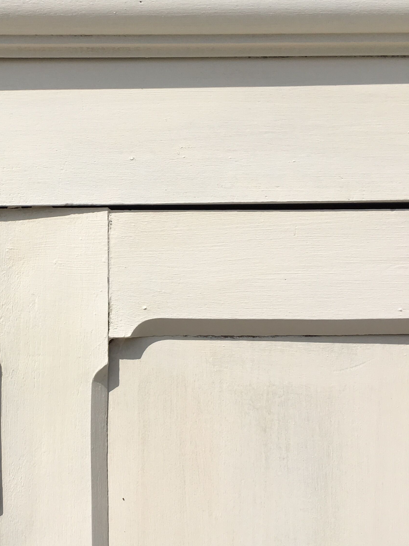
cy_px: 286
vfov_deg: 36.8
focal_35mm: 52
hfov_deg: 27.1
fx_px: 819
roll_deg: +1.0
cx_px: 43
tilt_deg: -3.1
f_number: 2.2
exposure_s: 1/2747
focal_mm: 4.15
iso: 25
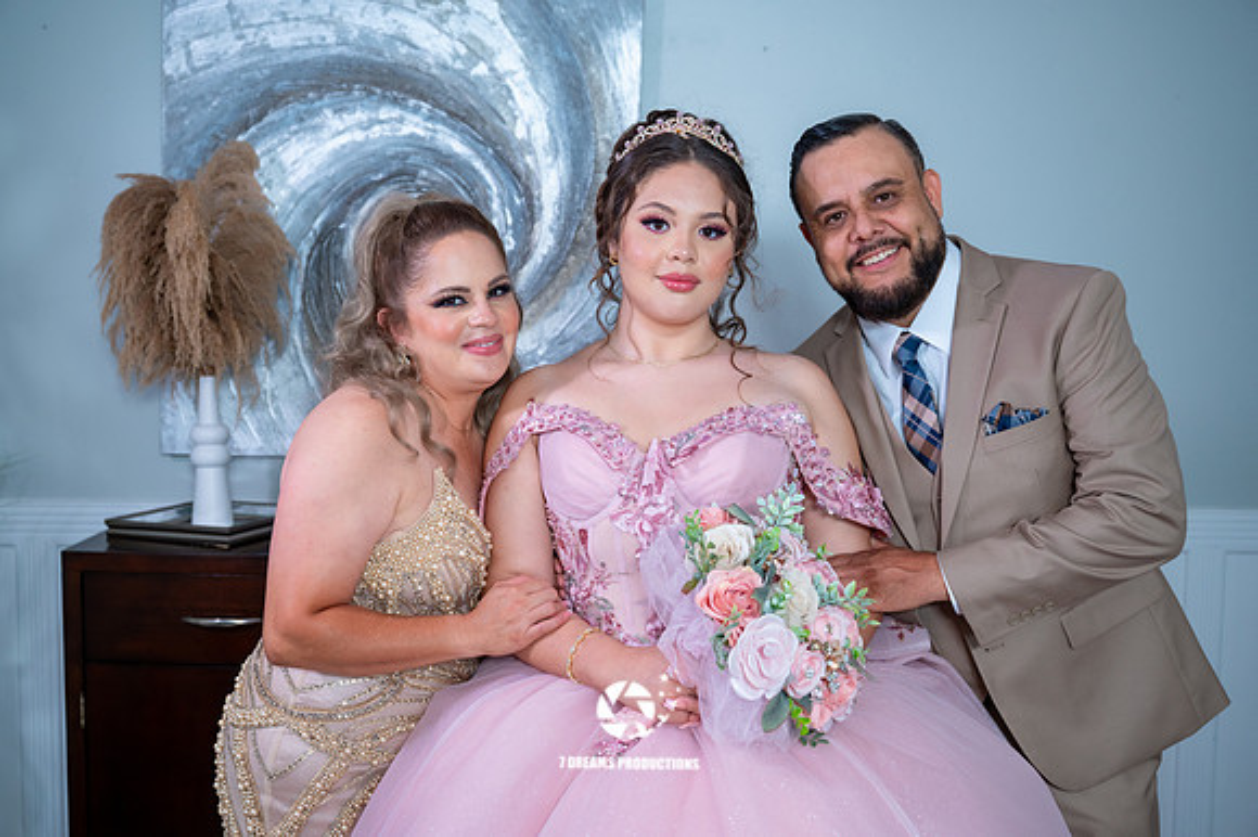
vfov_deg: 35.0
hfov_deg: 50.7
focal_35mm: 38
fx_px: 1327
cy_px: 418
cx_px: 629
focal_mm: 38
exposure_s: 1/60
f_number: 4
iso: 1250
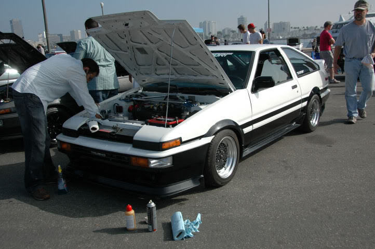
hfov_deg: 53.2
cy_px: 124
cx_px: 188
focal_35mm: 36
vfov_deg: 36.8
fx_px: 375
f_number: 4.5
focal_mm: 24
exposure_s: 1/2000
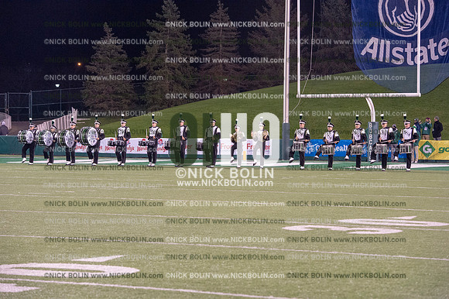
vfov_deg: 12.2
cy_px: 150
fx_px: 1396
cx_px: 224
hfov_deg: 18.3
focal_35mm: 112
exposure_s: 1/400
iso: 6400
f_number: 5.6
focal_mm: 112
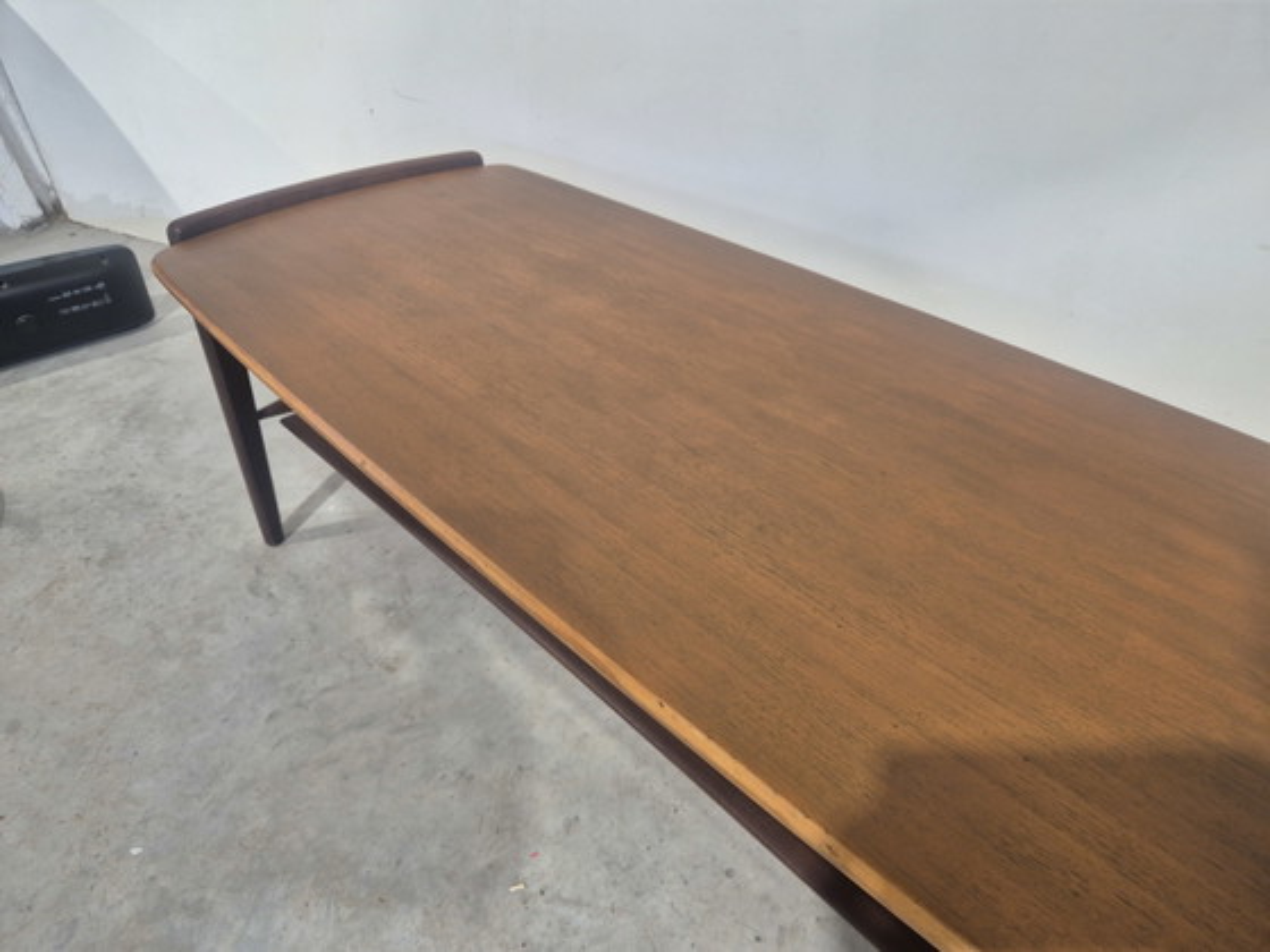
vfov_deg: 58.9
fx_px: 844
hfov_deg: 73.9
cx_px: 635
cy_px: 476
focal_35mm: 23
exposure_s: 1/100
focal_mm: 5.4
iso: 250
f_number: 1.8
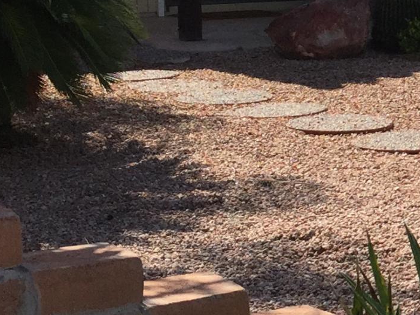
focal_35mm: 124
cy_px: 59
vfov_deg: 11.9
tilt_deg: -5.5
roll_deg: -1.8
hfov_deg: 14.2
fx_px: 1504
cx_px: 738
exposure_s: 1/1883
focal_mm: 4.15
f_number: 2.2
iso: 32
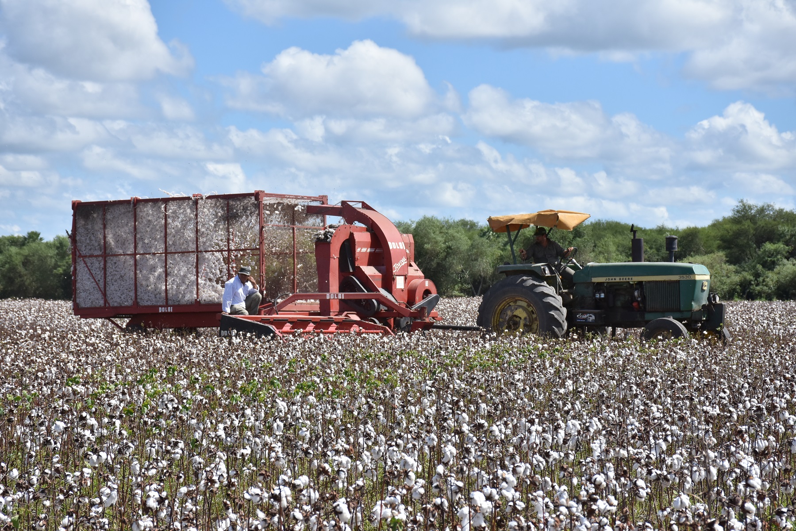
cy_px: 266
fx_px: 2322
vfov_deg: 13.0
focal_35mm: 105
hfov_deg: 19.5
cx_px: 398
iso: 320
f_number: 9
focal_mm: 70
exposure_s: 1/1250
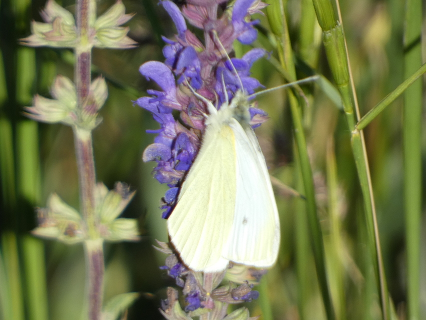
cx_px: 213
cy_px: 160
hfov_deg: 1.7
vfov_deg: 1.2
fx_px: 14770
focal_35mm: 1200
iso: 80
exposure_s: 1/160
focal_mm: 215
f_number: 5.9
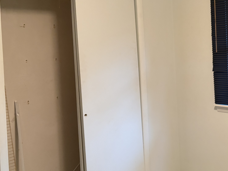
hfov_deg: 36.6
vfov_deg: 28.9
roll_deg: +2.6
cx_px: 188
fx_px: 329
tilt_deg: -1.0
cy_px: 55
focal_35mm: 50
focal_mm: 5.96
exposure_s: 1/40
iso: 400
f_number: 1.6
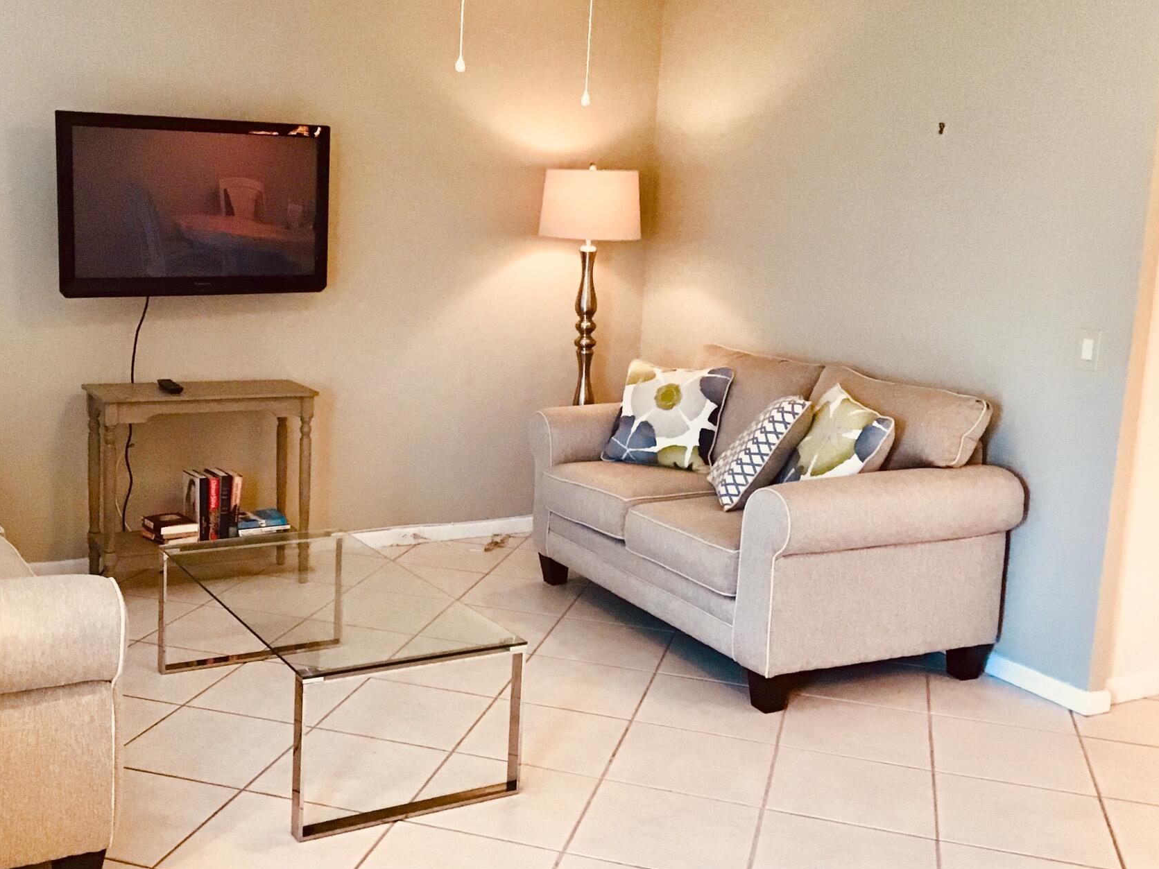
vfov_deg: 37.7
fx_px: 1272
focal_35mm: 38
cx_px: 476
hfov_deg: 48.7
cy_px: 422
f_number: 2.4
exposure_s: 1/30
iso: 200
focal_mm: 3.3
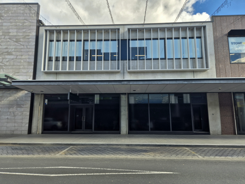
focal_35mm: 23
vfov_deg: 58.9
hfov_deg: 73.9
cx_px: 122
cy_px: 92
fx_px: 163
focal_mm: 5.4
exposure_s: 1/1000
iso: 25
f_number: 1.8
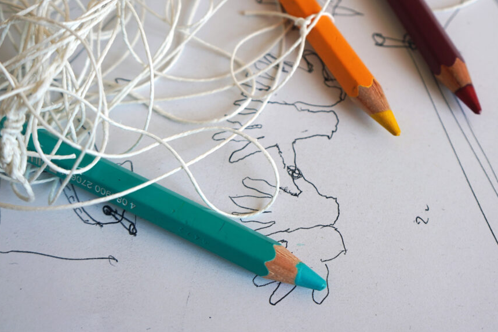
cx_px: 312
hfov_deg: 41.6
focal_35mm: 47
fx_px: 650
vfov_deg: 28.4
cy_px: 102
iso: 200
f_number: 4
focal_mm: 29
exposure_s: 1/160
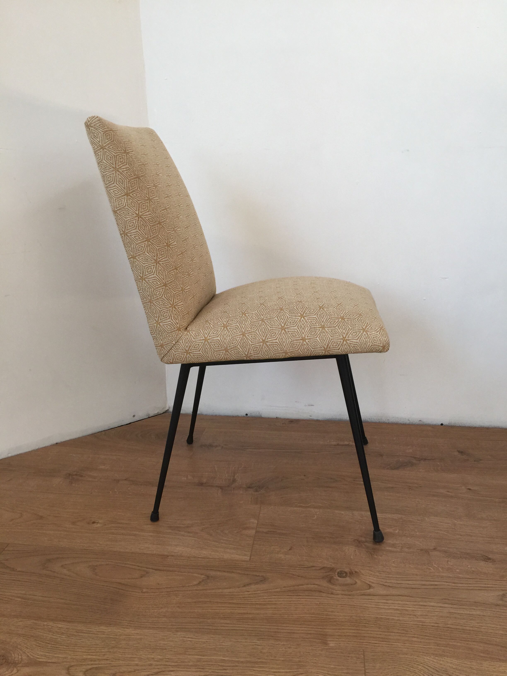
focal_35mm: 29
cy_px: 338
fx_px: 566
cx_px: 254
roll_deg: +0.5
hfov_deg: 48.2
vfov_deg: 61.7
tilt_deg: -14.9
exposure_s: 1/33
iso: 50
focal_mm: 4.15
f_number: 2.2
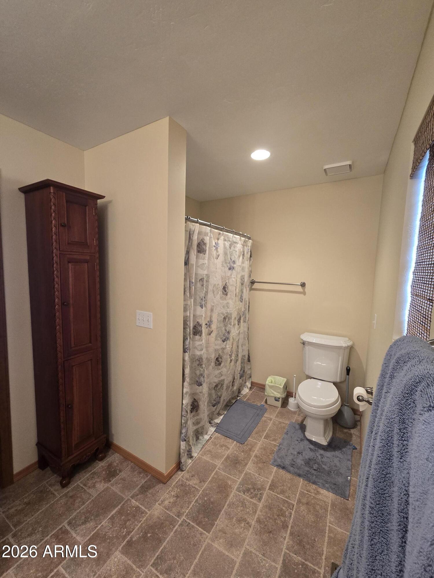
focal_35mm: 13
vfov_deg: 106.2
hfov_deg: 89.9
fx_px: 217
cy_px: 289
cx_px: 217
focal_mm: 2.2
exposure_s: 1/60
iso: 320
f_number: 2.2
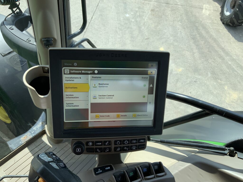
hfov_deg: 61.7
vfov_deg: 48.2
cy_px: 91
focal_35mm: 29
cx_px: 122
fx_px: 204
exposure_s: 1/883
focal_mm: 3
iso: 16
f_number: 1.8
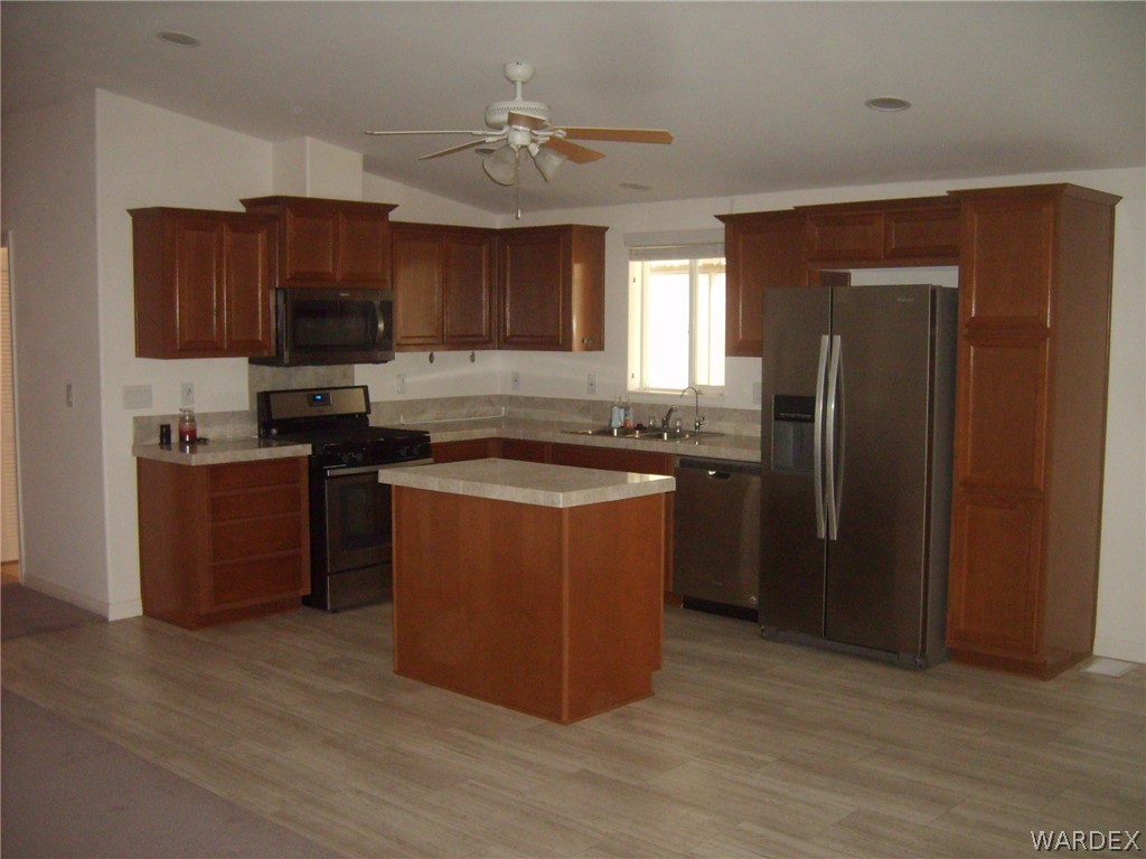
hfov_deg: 52.6
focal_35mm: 35
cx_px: 573
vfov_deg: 40.7
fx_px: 1159
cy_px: 430
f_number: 2.8
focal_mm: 5.8
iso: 253
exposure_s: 1/45
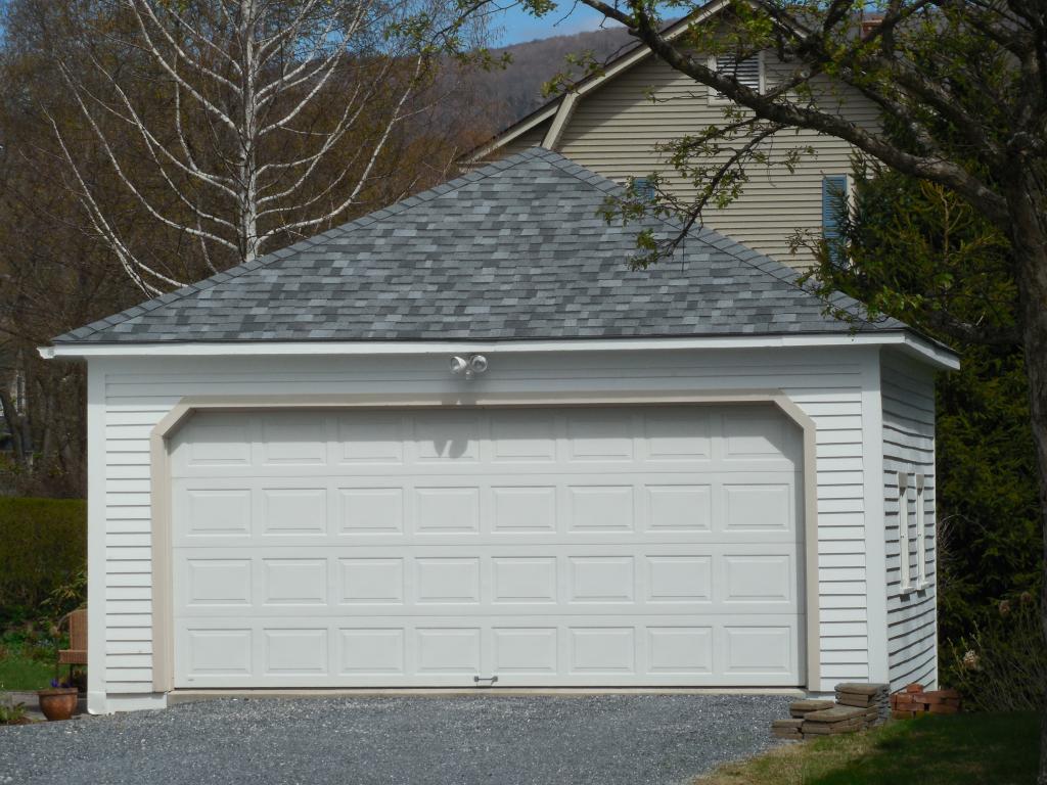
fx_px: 4567
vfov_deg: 9.8
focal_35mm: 151
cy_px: 392
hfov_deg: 13.1
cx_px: 524
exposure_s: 1/1250
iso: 125
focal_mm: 27.2
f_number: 4.9
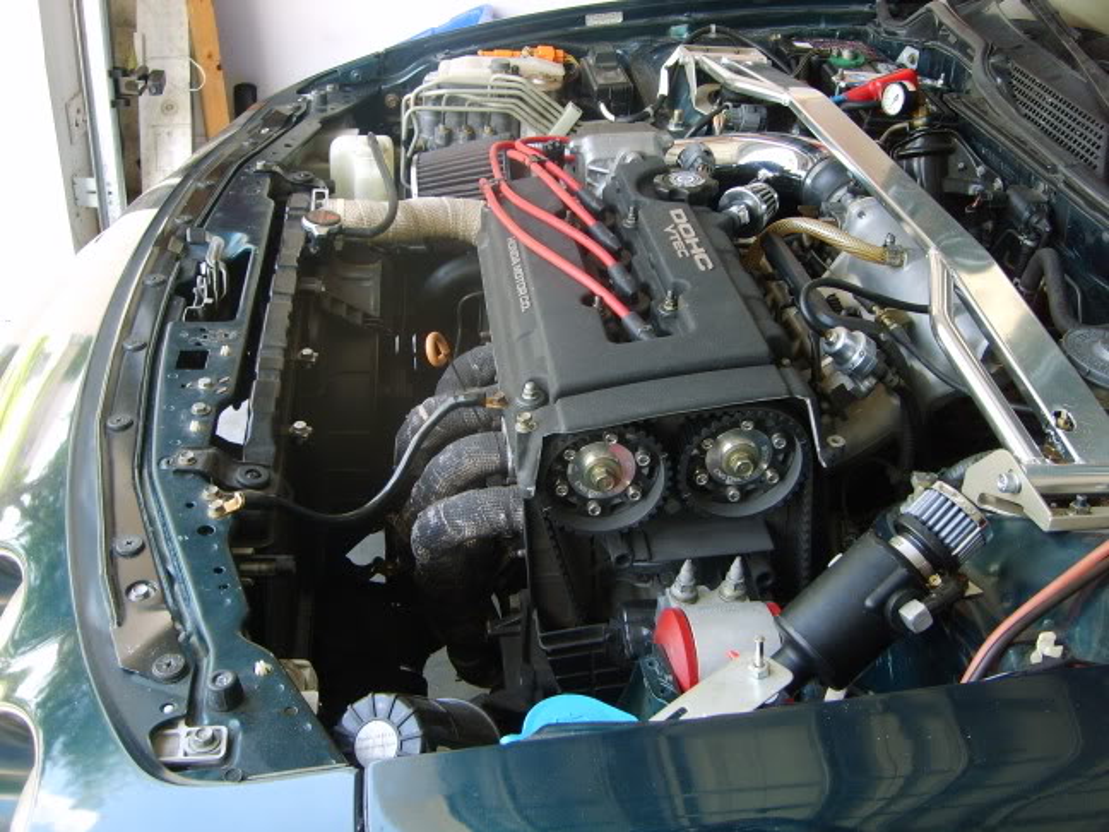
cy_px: 416
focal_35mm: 35
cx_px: 554
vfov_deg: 40.7
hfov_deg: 52.6
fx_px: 1121
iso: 50
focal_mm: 5.8
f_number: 2.8
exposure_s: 1/30
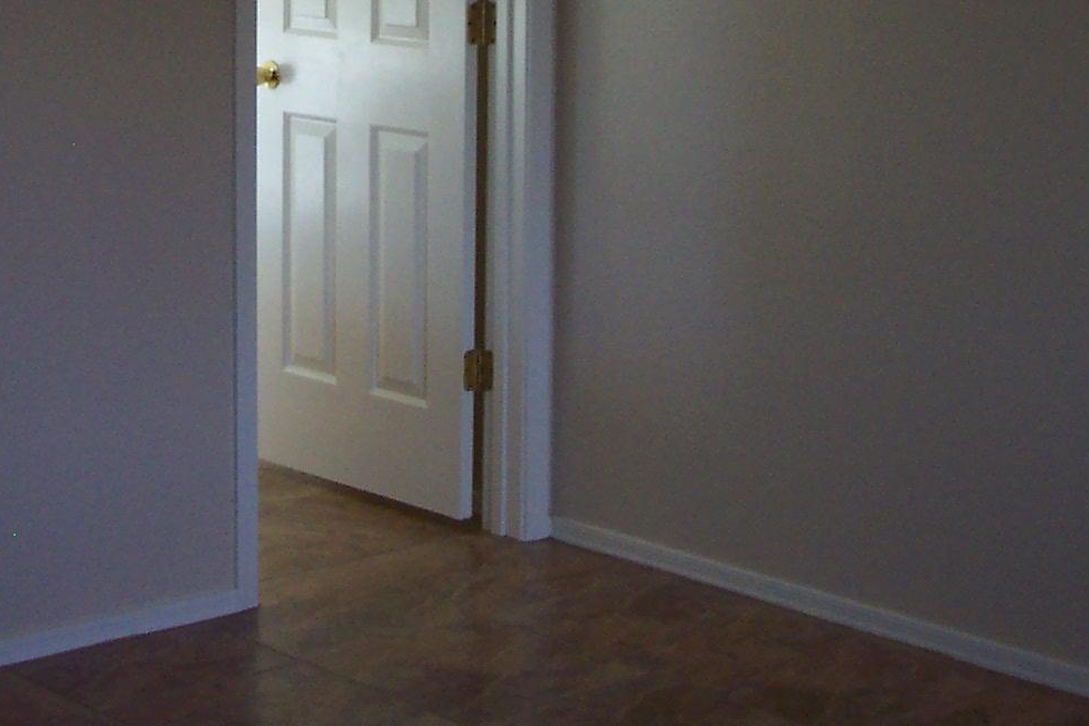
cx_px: 290
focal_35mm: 88
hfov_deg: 22.9
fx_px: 2661
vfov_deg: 15.3
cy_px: 0
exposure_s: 1/90
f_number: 2.8
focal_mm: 7.5
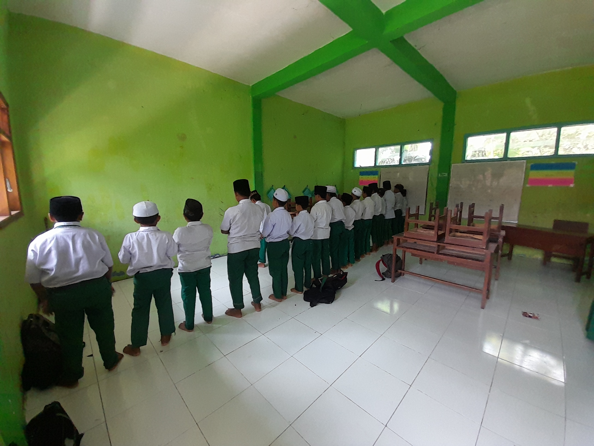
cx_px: 297
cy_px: 223
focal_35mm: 13
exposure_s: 1/50
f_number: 2.2
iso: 125
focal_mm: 1.13
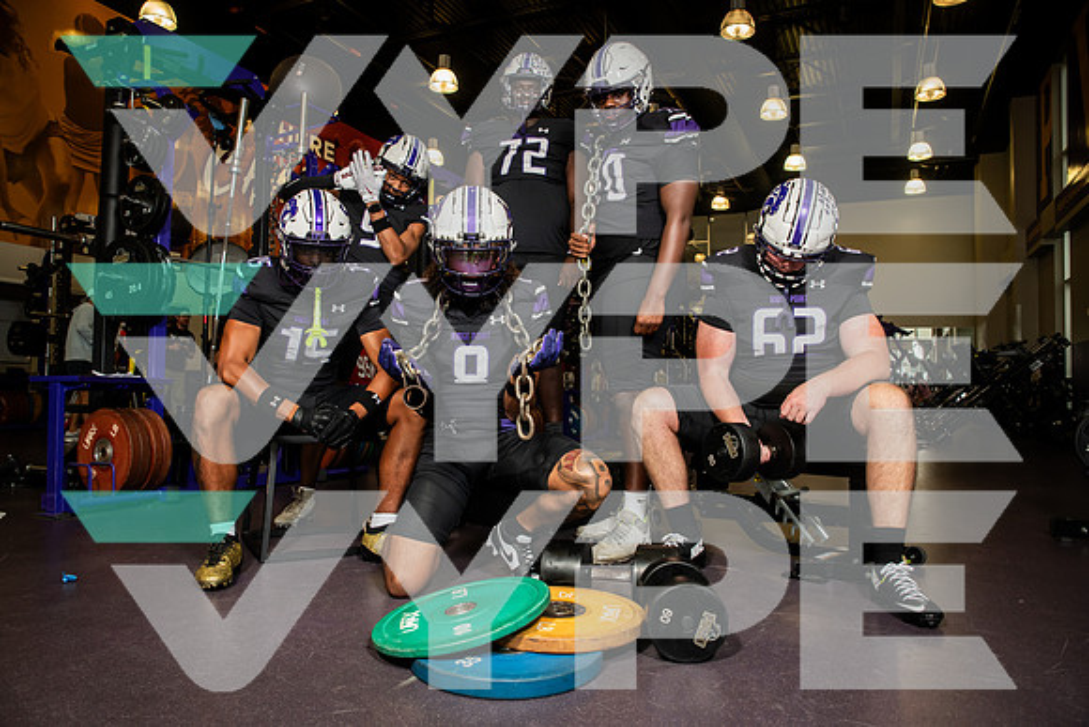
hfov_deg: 73.7
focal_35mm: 24
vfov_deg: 53.2
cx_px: 544
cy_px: 364
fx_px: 726
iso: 500
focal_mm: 24
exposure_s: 1/250
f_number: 5.6
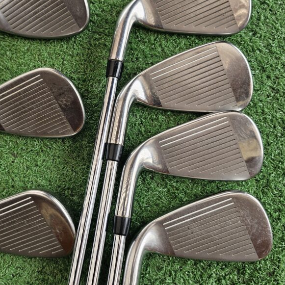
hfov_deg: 56.9
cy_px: 139
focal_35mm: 28
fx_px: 261
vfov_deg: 57.3
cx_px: 114
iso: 12
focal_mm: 6.3
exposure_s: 1/100
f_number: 1.7
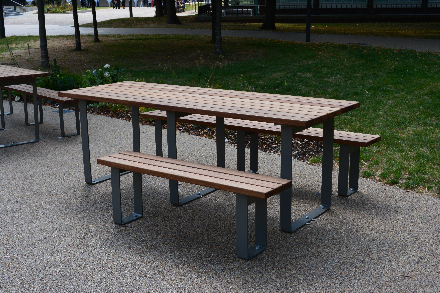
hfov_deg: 41.1
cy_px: 146
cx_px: 220
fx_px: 587
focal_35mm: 48
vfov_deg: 28.1
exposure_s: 1/250
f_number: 10
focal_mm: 32
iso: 400
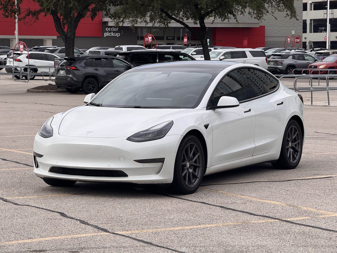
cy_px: 126
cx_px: 168
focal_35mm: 120
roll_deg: -0.5
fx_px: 1168
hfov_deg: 16.4
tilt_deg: -3.3
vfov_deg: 12.3
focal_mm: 15.66
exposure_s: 1/1080
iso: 50
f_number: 2.8
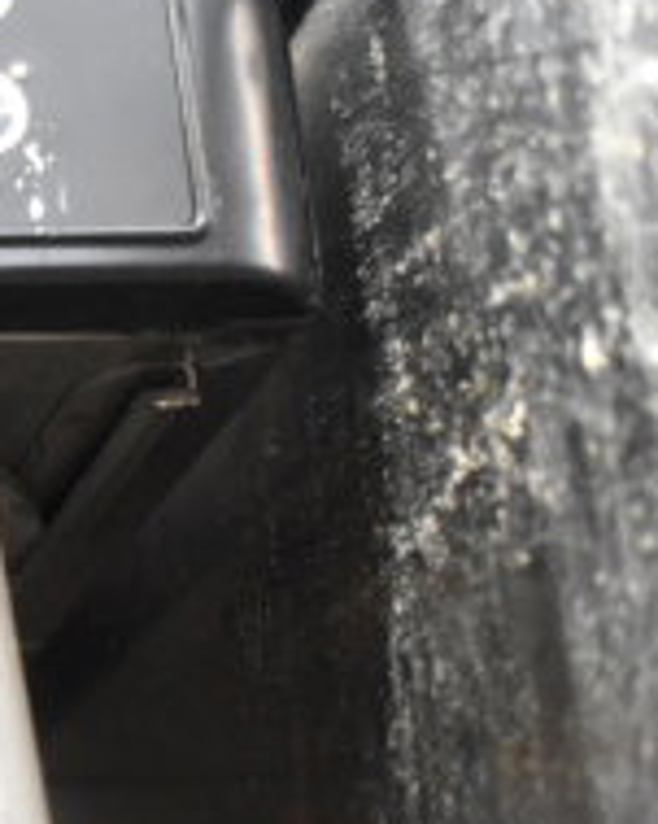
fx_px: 2327
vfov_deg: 19.7
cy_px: 722
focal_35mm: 96
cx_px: -527
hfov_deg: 14.2
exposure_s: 1/30
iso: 3200
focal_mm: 21
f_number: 3.8
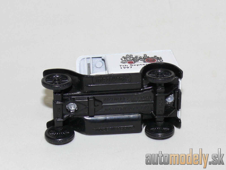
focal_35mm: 97
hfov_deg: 20.2
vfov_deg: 15.2
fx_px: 633
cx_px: 113
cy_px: 85
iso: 100
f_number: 4
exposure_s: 1/30
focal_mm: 13.2
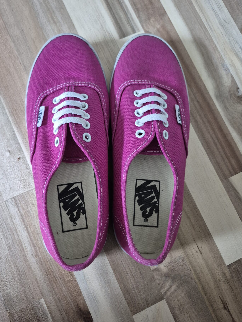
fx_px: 242
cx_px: 113
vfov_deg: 67.3
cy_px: 154
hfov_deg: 53.0
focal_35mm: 26
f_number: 1.8
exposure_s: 1/60
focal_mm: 5.4
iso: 640
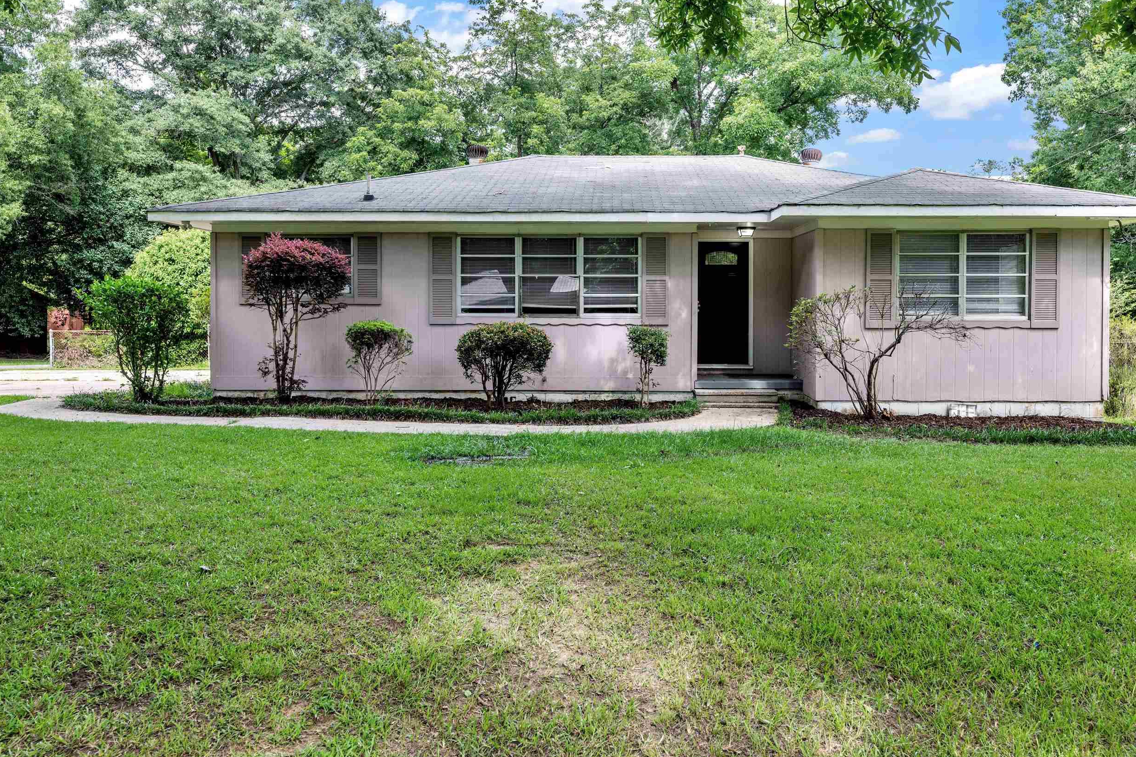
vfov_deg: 49.9
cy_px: 313
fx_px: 808
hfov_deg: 70.0
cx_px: 627
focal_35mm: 26
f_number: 8
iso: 100
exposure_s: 1/25
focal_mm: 20.5
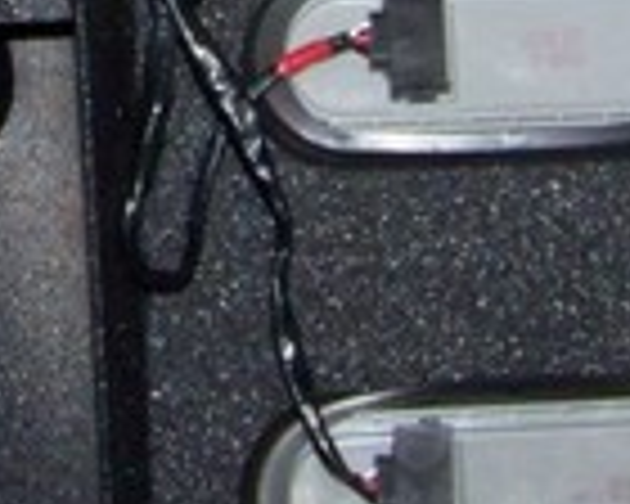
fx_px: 3282
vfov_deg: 8.5
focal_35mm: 176
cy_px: -304
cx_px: 86
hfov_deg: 10.9
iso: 200
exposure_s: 1/30
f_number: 2.8
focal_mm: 5.85
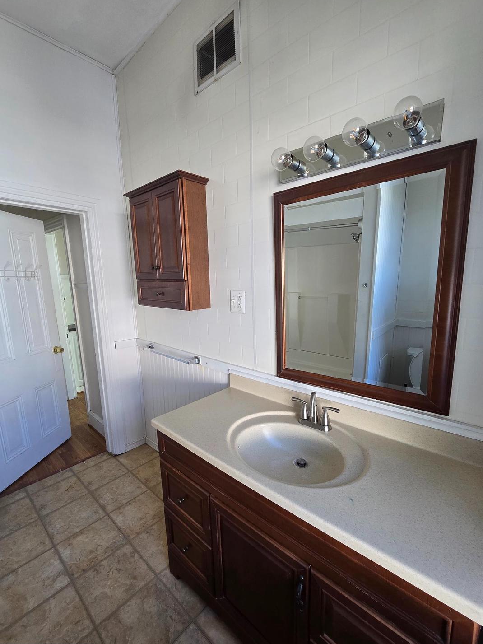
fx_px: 260
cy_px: 335
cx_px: 246
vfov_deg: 102.0
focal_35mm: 14
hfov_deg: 85.7
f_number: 2.2
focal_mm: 2.2
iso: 125
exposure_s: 1/60
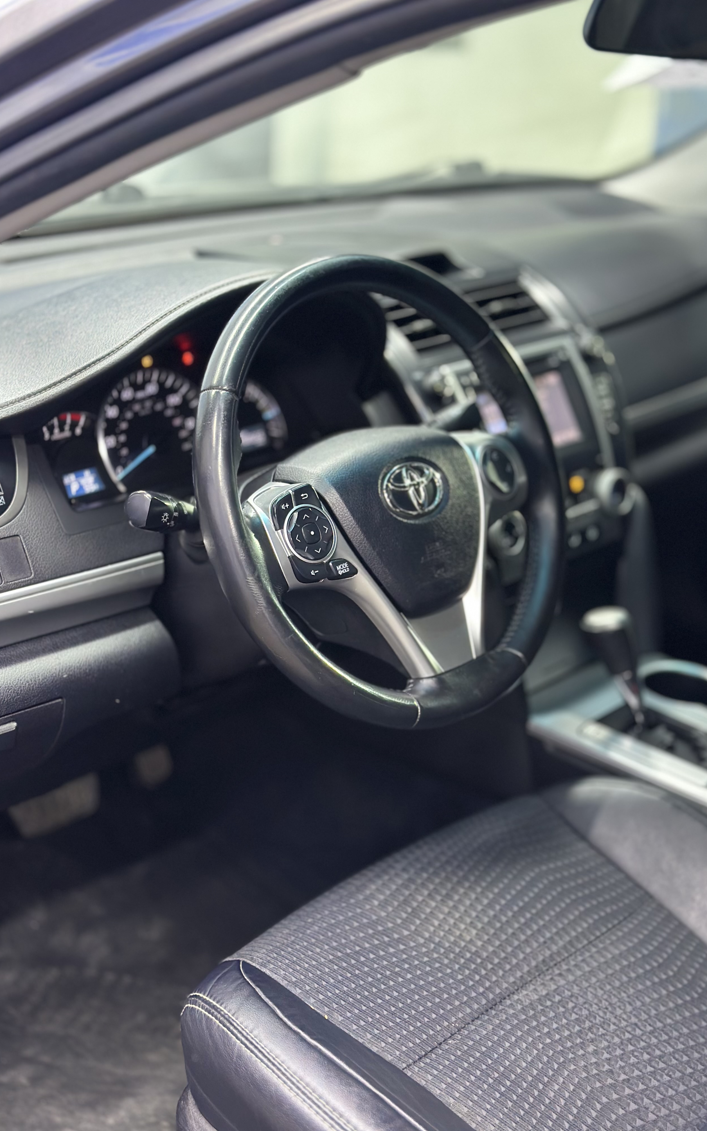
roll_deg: -1.6
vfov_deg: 39.6
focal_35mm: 51
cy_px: 565
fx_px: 1572
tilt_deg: -19.6
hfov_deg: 25.3
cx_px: 409
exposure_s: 1/50
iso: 200
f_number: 1.78
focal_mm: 6.86
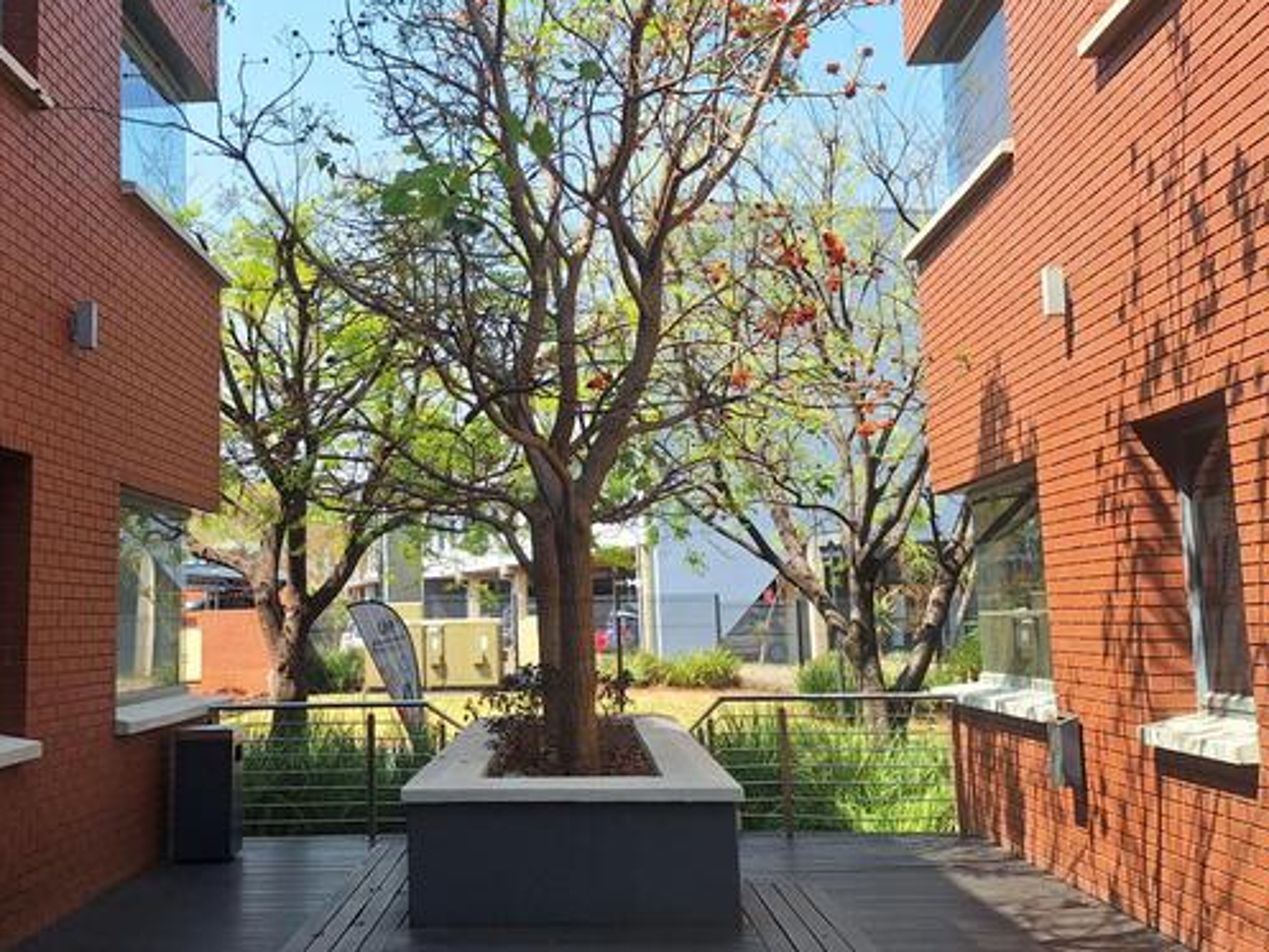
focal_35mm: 37
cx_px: 488
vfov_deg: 38.6
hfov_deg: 49.7
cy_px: 411
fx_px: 1357
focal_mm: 5.54
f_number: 1.8
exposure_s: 1/1179
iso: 40
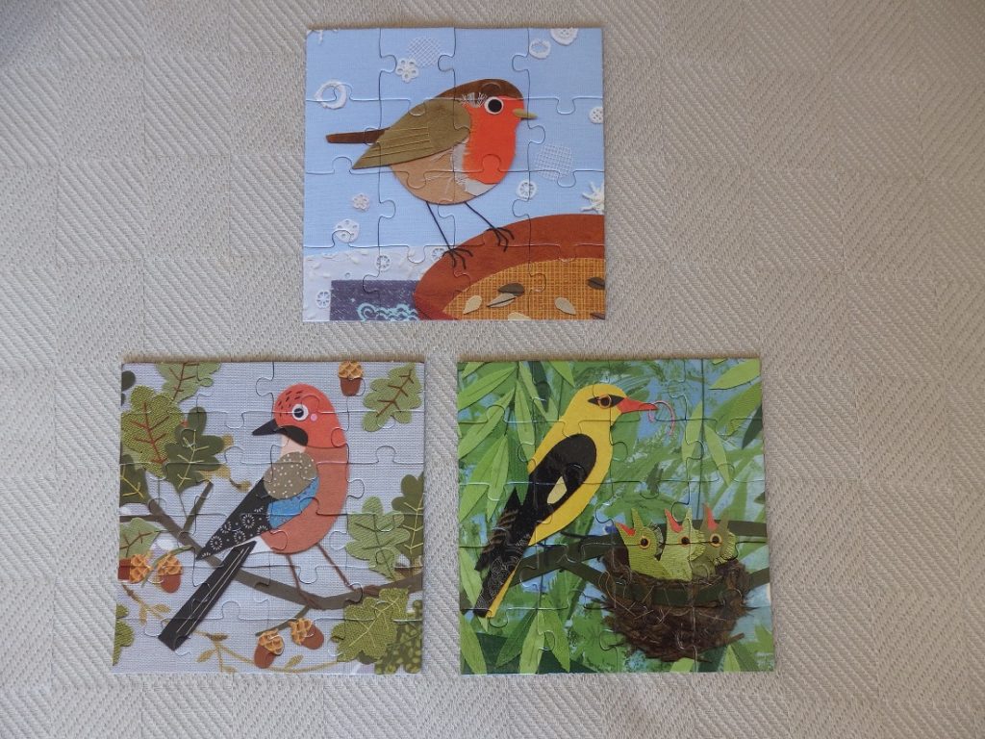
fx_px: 711
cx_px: 492
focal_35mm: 25
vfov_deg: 54.9
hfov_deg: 69.4
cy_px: 370
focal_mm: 4.5
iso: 125
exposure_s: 1/50
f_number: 3
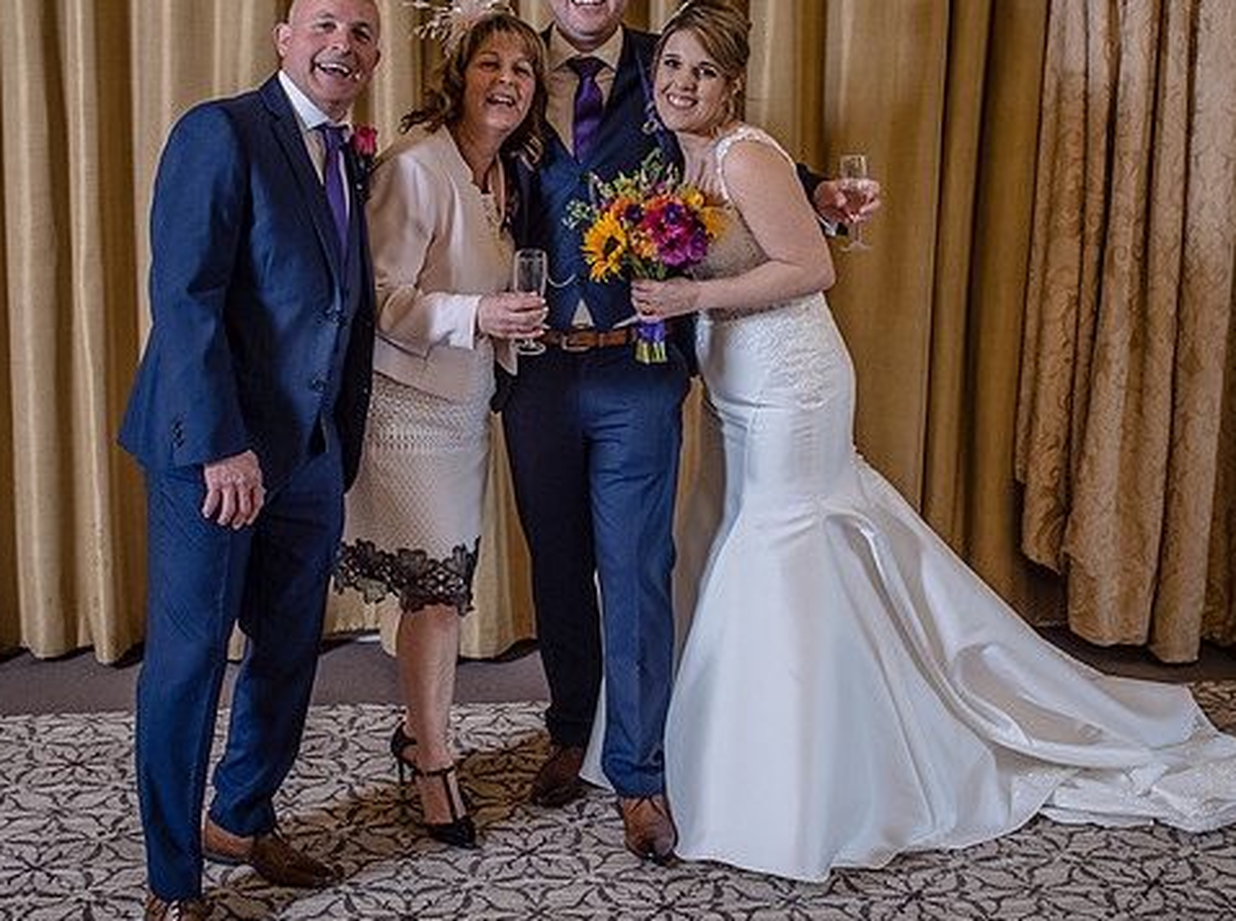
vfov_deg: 28.9
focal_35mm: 50
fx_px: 1781
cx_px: 537
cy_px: 390
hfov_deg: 38.2
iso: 200
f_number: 2.8
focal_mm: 35
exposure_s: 1/100
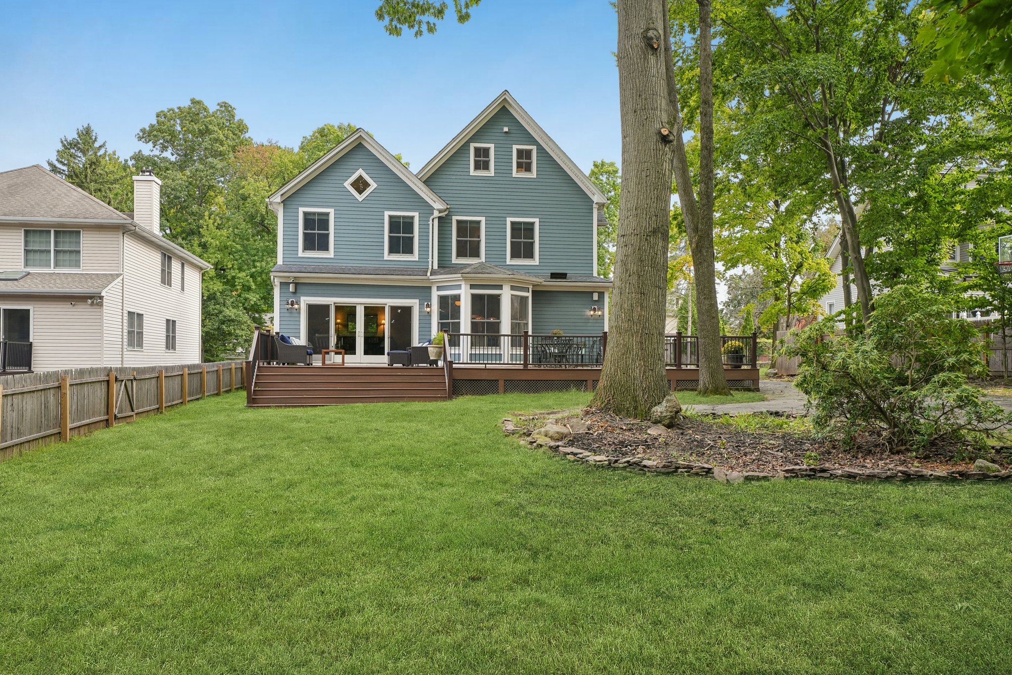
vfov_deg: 46.4
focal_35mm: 28
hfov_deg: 65.5
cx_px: 506
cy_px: 338
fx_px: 787
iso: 200
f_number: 8
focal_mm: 28
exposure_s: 1/100
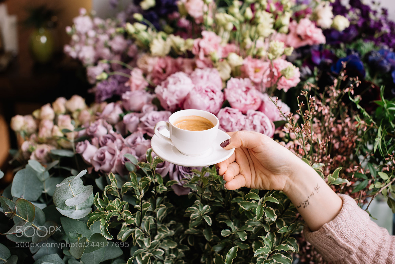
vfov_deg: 27.0
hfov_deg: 39.6
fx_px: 549
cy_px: 132
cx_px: 198
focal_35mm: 50
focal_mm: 50
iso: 640
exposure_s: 1/160
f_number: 3.5
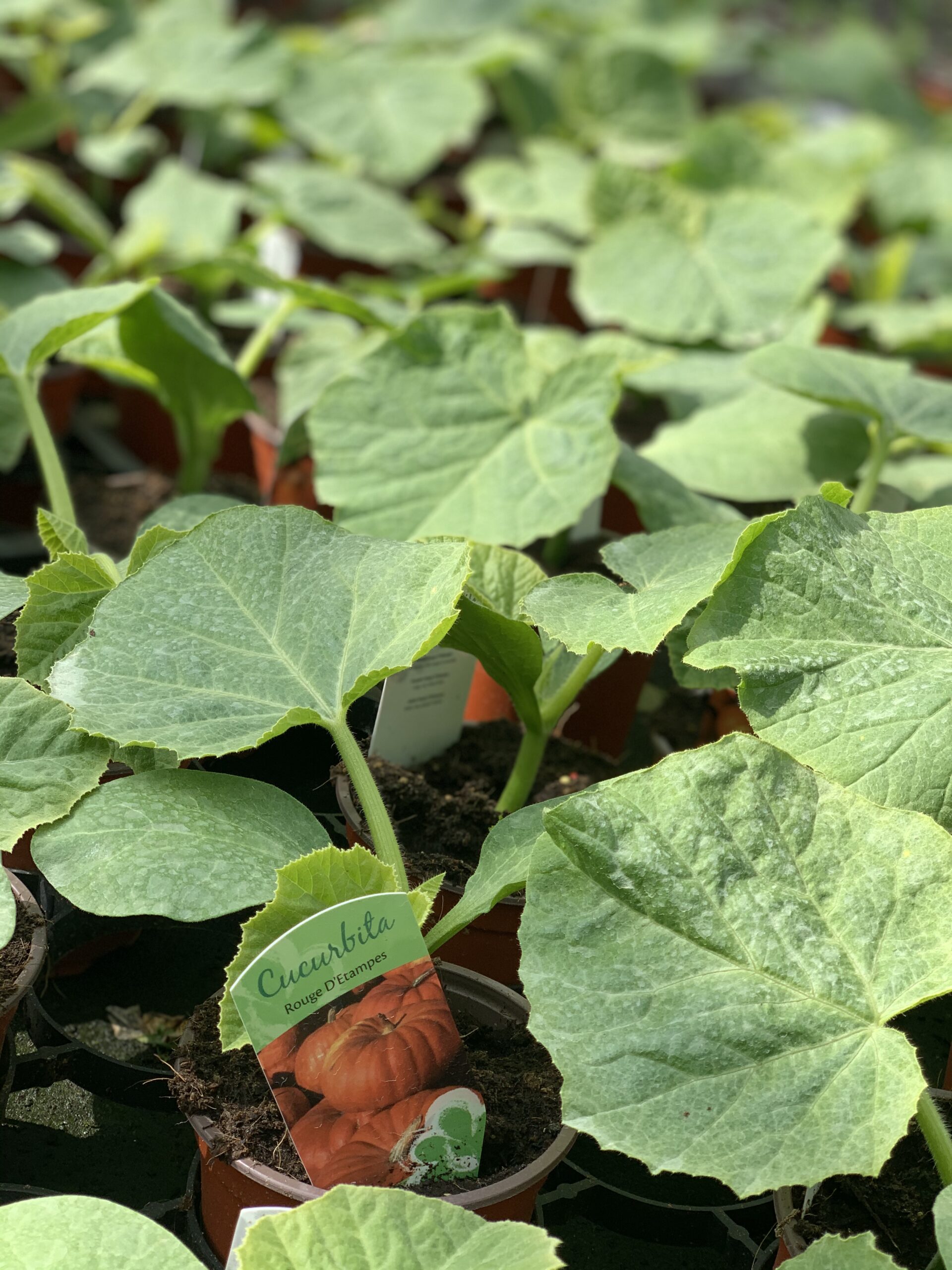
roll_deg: -11.6
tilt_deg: -25.4
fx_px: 1907
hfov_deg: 28.0
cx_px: 476
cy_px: 635
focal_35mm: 52
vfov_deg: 36.8
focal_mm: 6
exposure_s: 1/489
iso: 16
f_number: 2.4
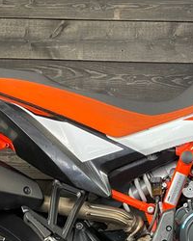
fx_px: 464
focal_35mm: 65
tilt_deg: -1.8
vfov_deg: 27.8
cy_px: 228
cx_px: 199
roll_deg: -0.4
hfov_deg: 22.5
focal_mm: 4.2
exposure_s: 1/50
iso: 400
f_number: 1.6
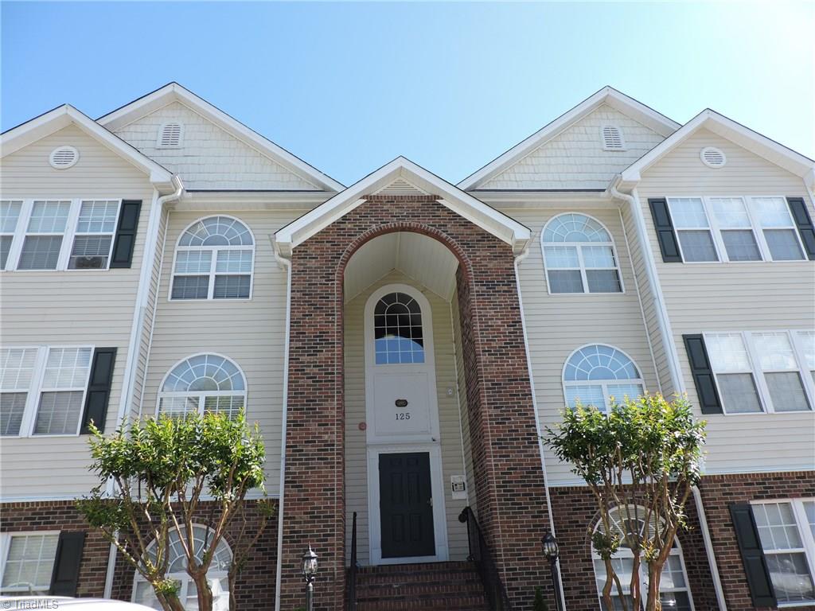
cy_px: 306
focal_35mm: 24
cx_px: 408
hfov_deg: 71.6
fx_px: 565
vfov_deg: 56.8
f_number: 3
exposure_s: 1/500
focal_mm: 4.3
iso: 100
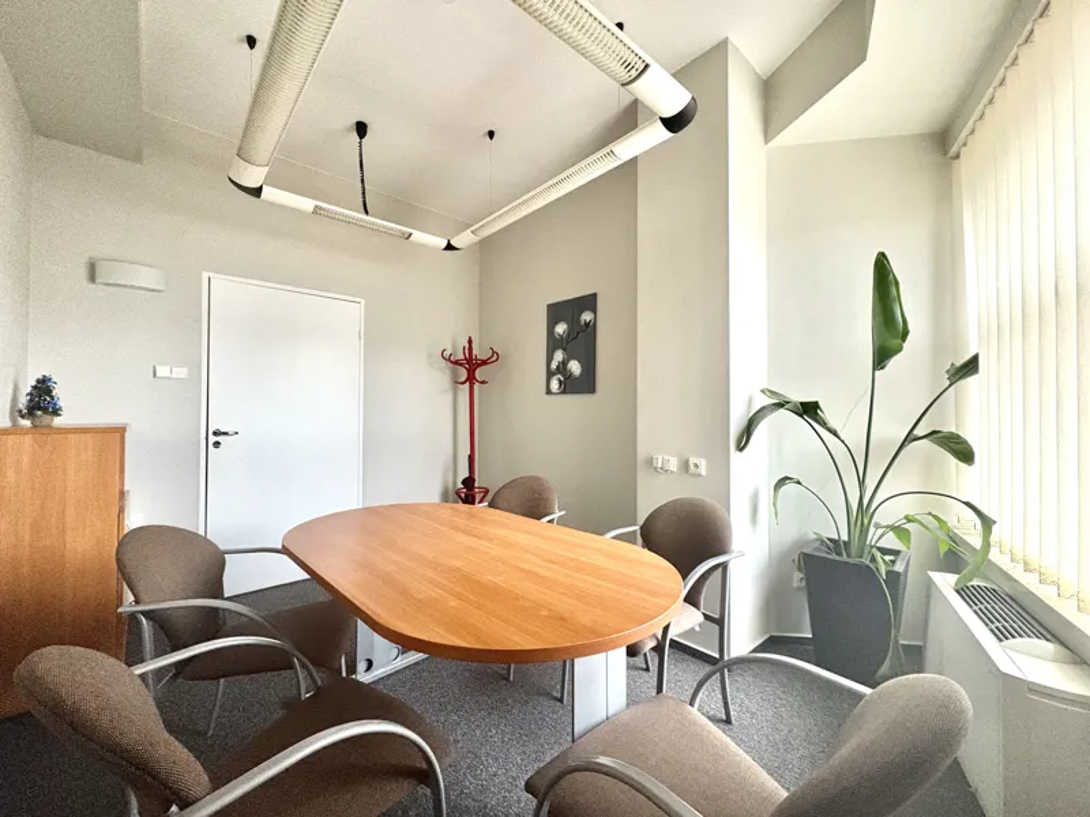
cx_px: 545
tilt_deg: +0.7
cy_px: 408
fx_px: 441
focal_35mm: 14
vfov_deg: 85.7
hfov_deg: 102.1
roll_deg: +0.3
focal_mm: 2.22
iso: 500
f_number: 2.2
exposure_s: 1/60
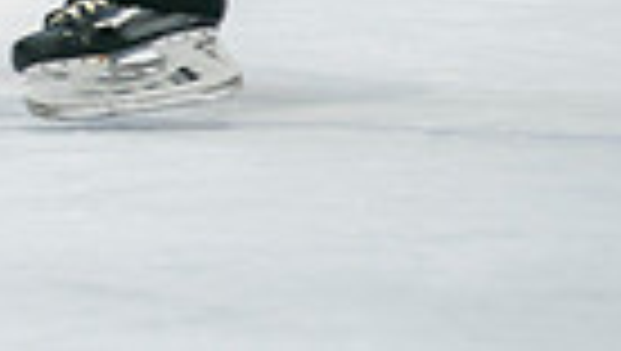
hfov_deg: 2.0
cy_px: -378
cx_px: -407
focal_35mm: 1057
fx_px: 17425
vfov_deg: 1.2
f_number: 2.8
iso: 1000
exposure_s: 1/640
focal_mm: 200
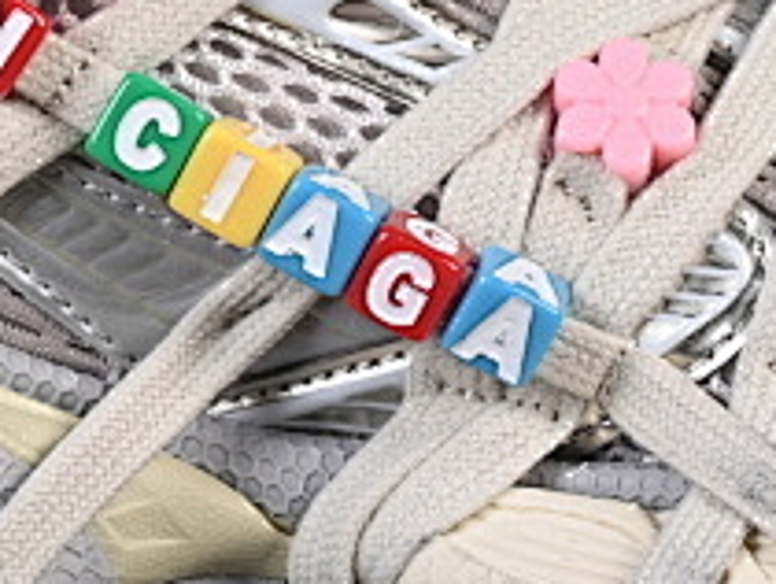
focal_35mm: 370
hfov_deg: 5.4
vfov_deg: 4.0
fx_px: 8304
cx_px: 362
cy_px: -81
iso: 160
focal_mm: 50
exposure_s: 1/80
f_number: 8
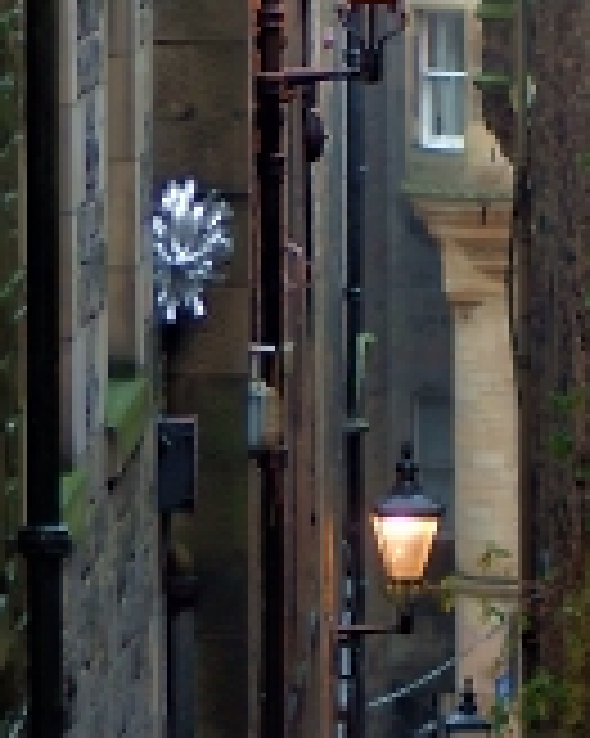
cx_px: 563
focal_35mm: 278
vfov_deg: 6.9
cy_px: 99
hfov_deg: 5.6
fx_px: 6074
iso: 250
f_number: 2.3
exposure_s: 1/80
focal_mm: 16.7
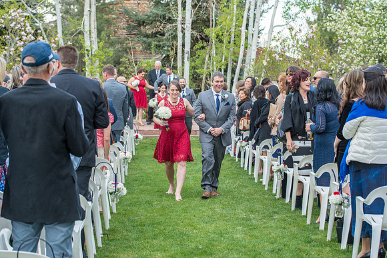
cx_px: 194
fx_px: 1097
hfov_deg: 20.0
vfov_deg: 13.4
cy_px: 129
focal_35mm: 102
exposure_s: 1/200
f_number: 5
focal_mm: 102
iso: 400
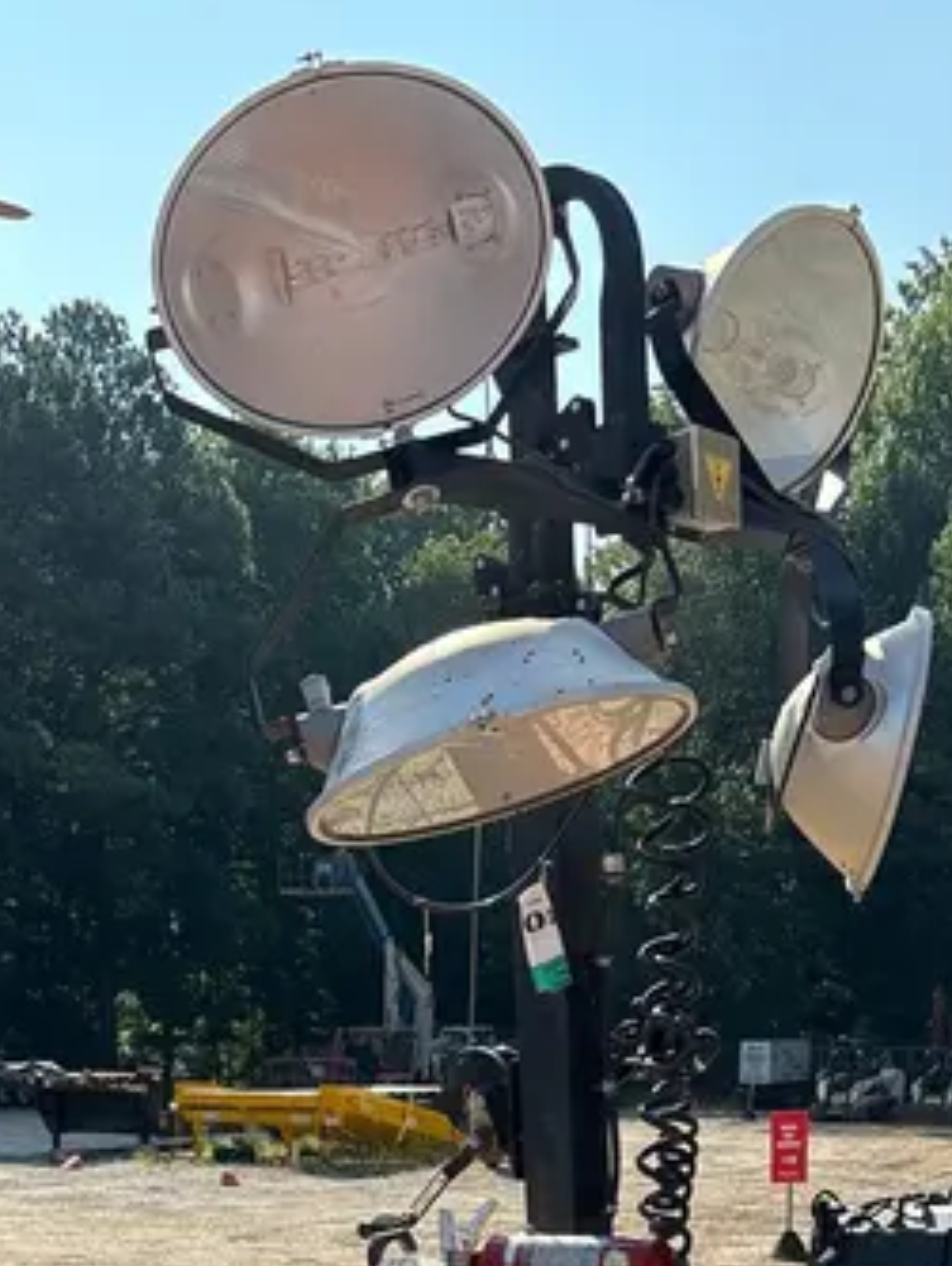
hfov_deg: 25.7
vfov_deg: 30.6
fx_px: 2087
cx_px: 474
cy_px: 1347
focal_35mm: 57
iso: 50
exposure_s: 1/1721
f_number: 1.6
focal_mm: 5.96
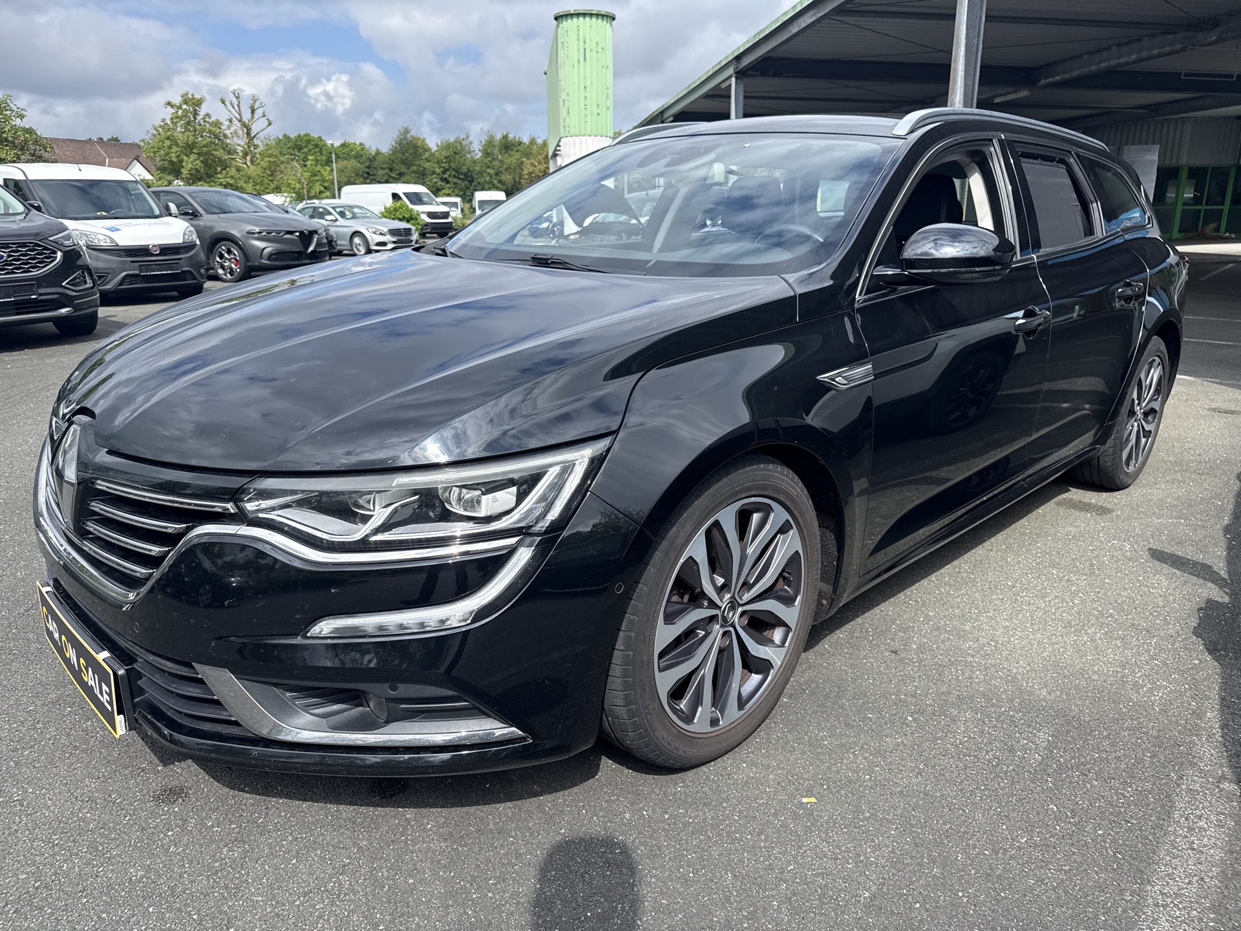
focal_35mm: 24
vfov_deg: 56.8
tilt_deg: -14.8
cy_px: 466
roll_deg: +1.4
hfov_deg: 71.6
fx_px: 860
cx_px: 620
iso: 80
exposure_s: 1/2611
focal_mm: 6.76
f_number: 1.78
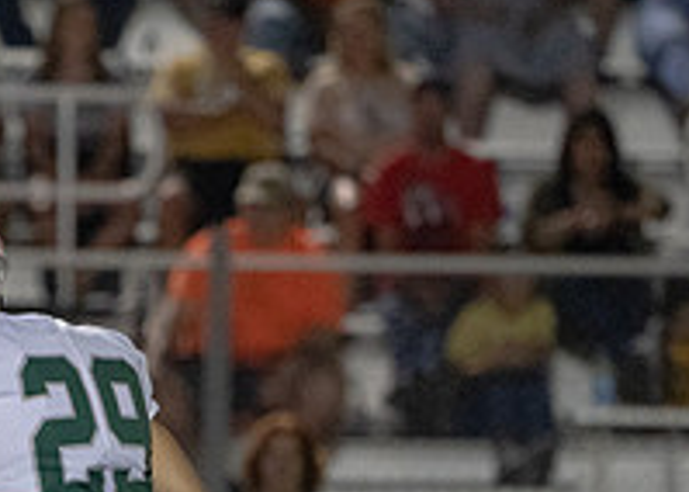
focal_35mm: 901
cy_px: 656
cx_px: -83
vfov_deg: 1.6
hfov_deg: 2.2
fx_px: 17625
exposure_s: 1/1000
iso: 16000
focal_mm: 282
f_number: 5.6
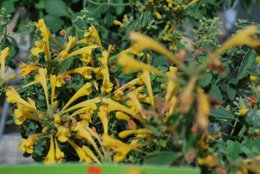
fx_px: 521
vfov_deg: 19.0
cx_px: 130
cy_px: 87
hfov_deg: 28.0
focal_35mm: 72
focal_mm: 48
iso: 100
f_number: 8
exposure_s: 1/200
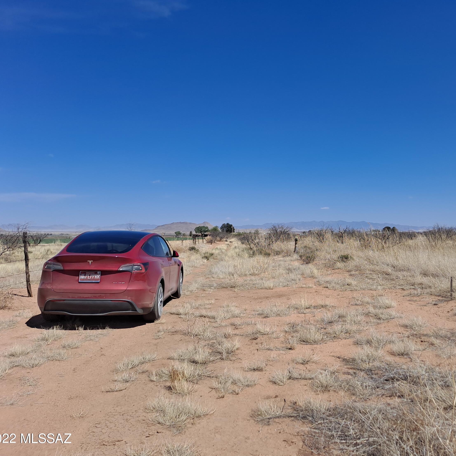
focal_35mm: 30
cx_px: 286
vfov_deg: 54.0
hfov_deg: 53.4
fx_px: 447
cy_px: 228
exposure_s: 1/1938
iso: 32
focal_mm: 4.6
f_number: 2
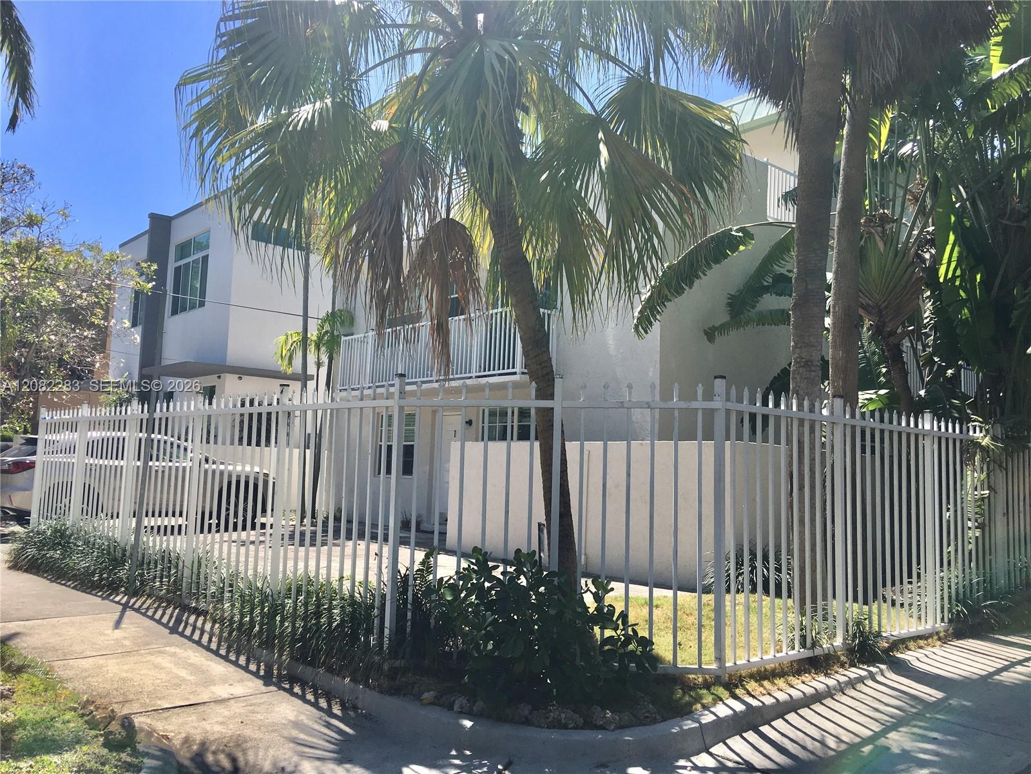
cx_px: 516
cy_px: 387
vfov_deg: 48.2
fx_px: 864
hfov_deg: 61.7
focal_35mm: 29
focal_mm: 4.15
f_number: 2.2
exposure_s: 1/1241
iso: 25
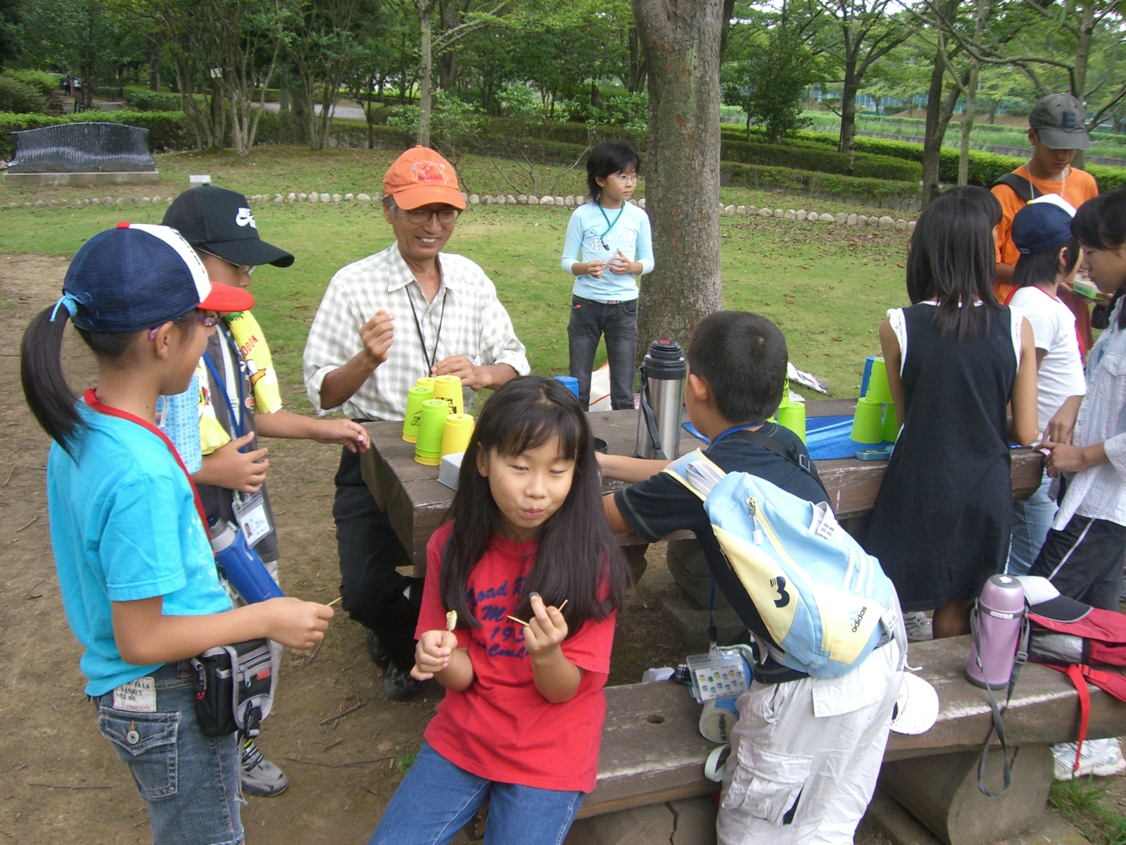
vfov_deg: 37.7
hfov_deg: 49.0
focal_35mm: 38
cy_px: 422
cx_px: 563
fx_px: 1236
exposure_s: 1/160
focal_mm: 6.2
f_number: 2.7
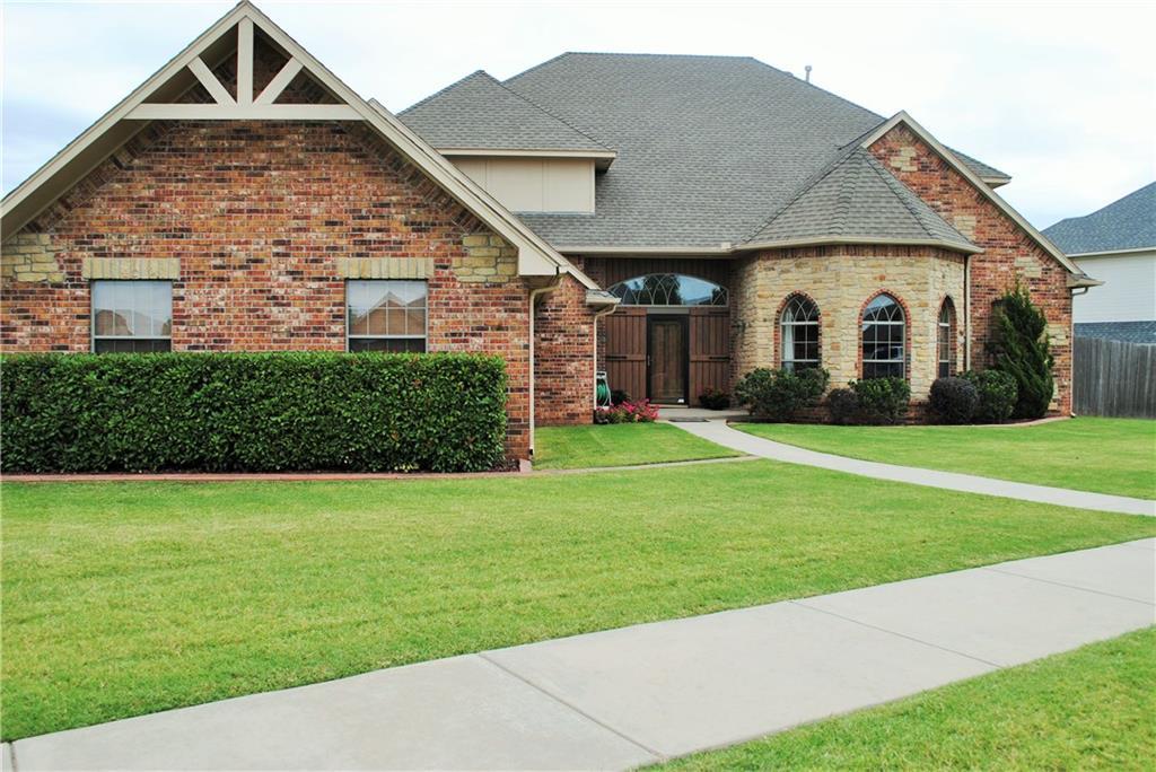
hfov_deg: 61.9
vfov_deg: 43.7
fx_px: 964
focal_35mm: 30
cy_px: 386
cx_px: 578
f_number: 7.1
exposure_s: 1/200
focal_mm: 20
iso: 100
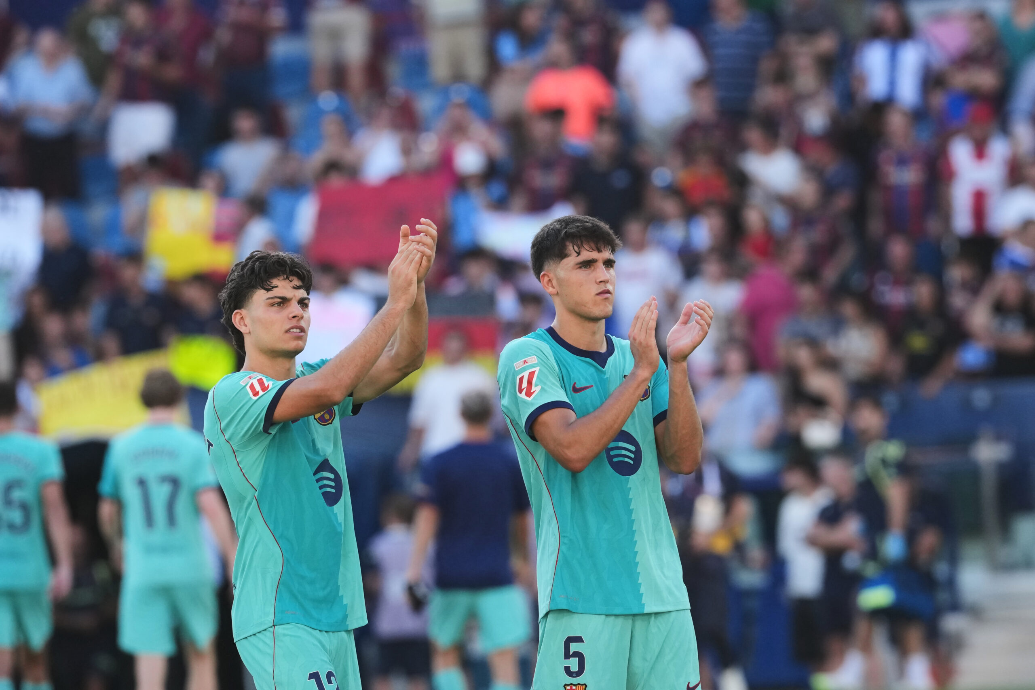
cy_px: 345
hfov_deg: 4.6
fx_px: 12937
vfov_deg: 3.1
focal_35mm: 450
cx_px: 518
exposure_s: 1/2000
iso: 1250
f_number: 4
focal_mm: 300
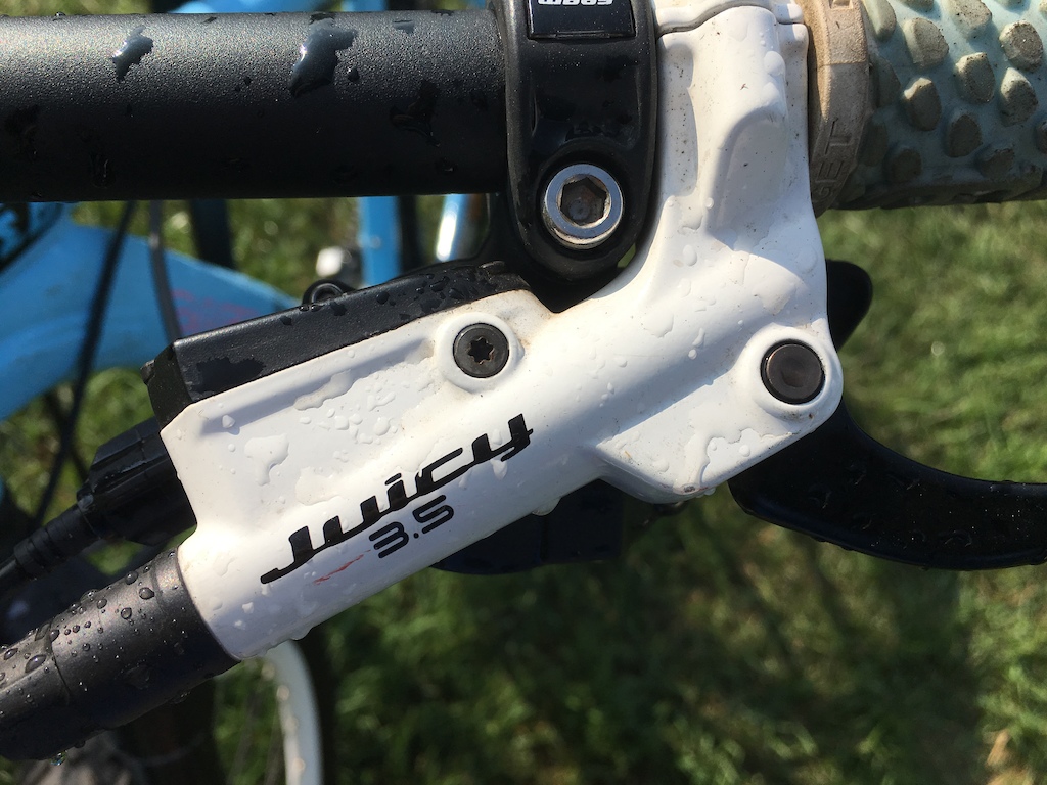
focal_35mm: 29
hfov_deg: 61.7
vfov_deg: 48.2
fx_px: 877
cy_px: 392
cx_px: 524
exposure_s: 1/1748
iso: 25
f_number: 2.2
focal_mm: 4.15
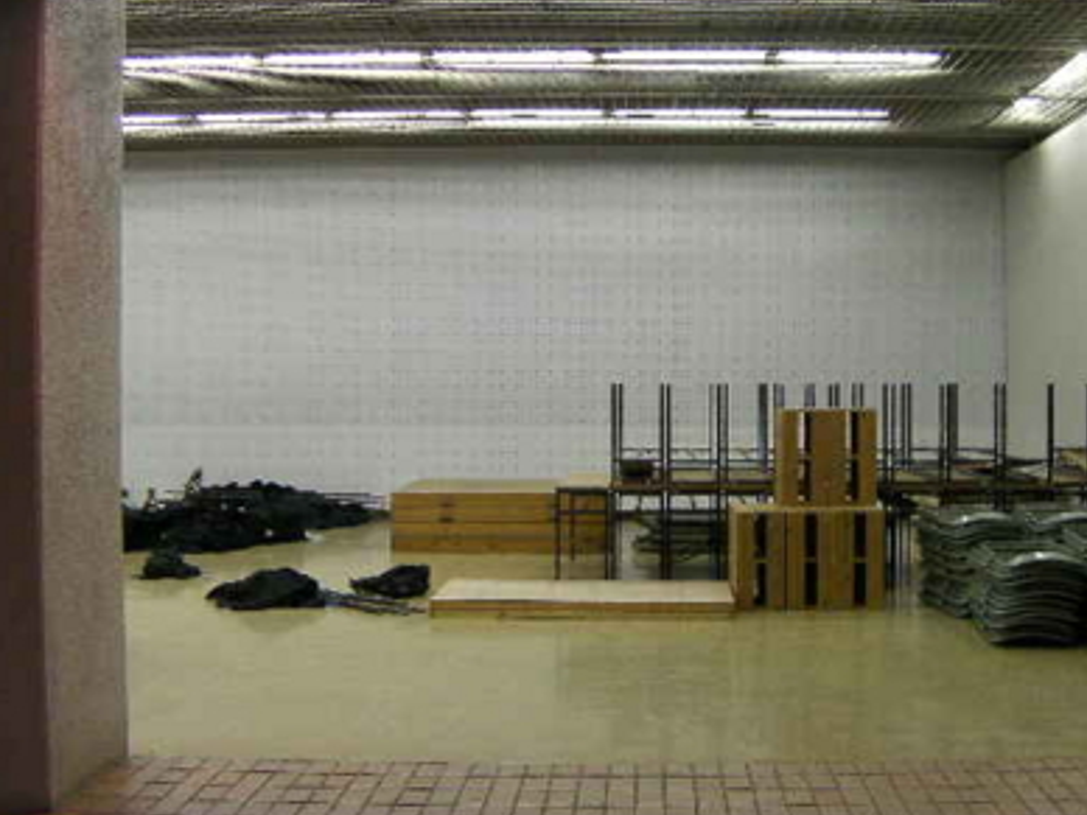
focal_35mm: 49
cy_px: 388
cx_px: 675
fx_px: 1539
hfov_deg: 38.7
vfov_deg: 29.7
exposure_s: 1/29
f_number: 3.5
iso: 200
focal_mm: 6.8
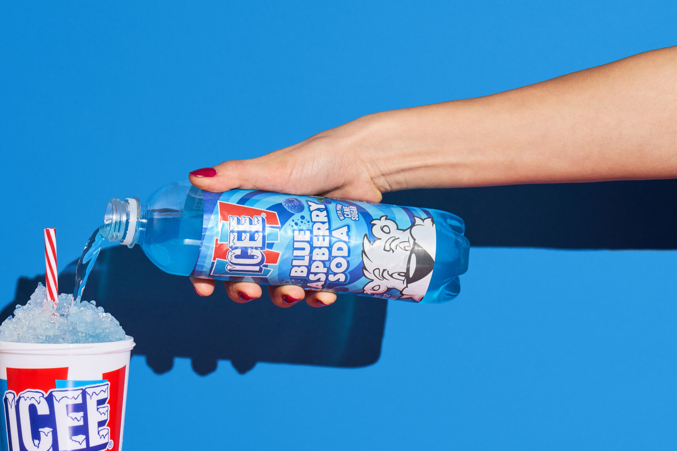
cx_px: 226
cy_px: 332
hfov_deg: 9.0
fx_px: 4288
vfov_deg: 6.0
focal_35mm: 228
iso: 320
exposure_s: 1/125
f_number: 9
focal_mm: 154
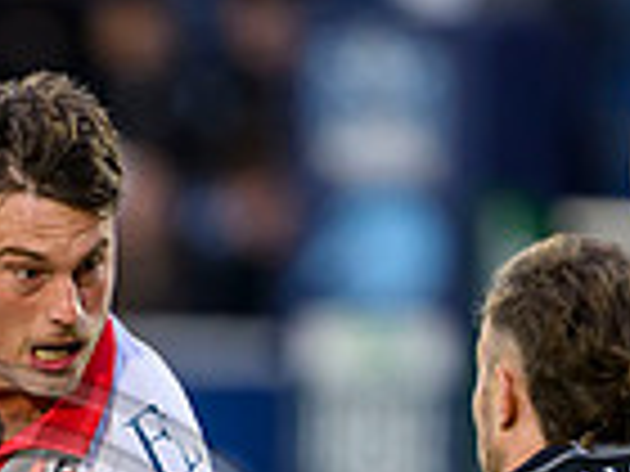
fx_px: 33415
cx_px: -21
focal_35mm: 1836
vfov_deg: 0.8
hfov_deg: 1.1
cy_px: 732
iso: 2000
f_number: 3.2
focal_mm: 400
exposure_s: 1/2000
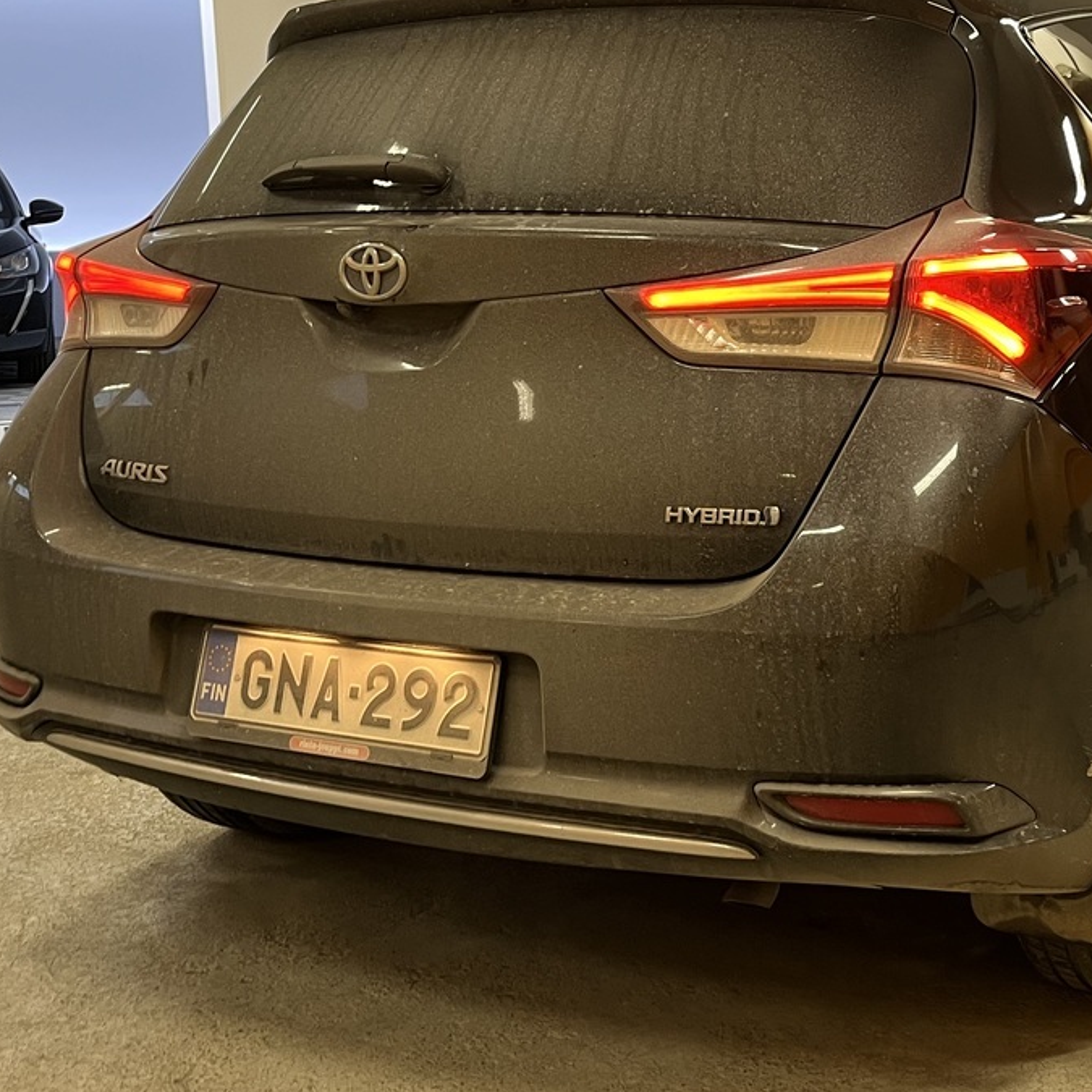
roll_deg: +2.7
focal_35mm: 49
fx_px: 1749
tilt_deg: -7.1
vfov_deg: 34.6
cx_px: 793
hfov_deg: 34.1
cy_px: 453
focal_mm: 5.1
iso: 100
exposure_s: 1/50
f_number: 1.6
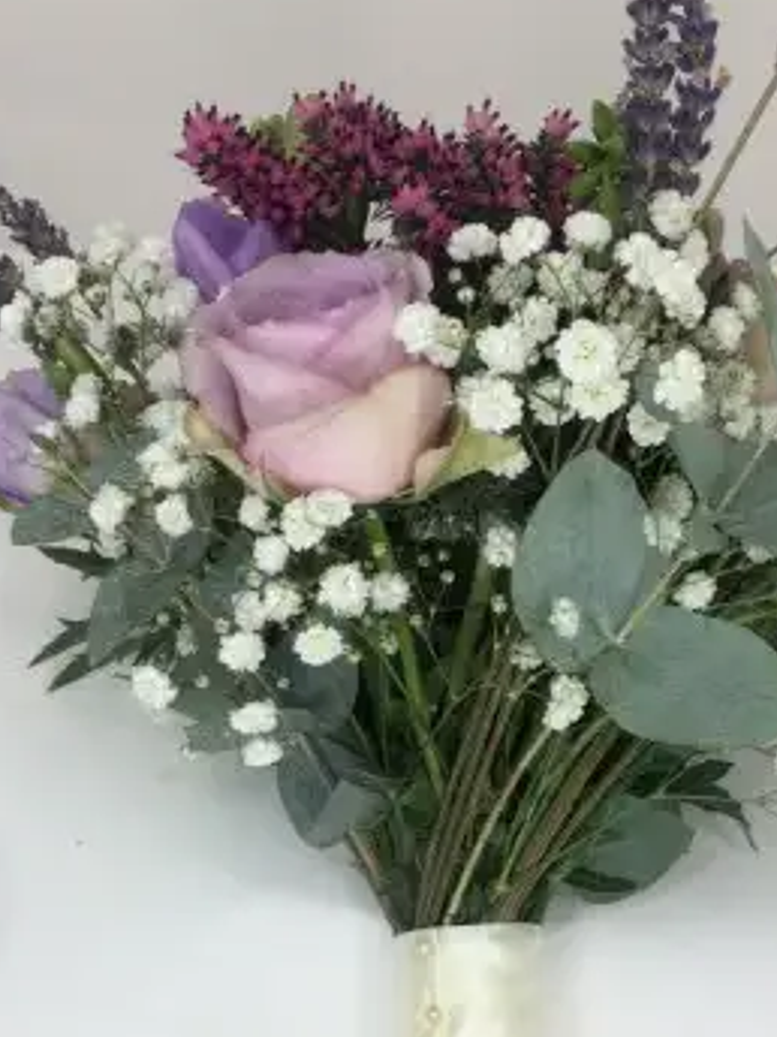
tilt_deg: -46.0
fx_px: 1616
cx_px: 464
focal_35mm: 54
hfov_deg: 27.0
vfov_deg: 34.8
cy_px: 775
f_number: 2.2
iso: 32
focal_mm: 4.15
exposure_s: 1/186
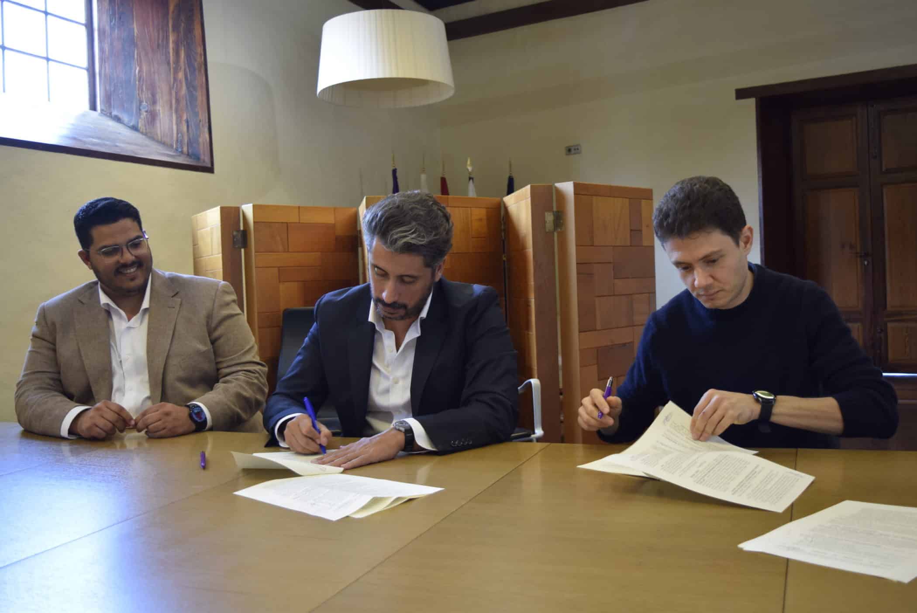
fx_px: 918
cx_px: 458
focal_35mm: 36
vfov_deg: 36.9
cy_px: 306
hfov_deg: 53.1
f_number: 4
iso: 720
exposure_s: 1/60
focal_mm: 24
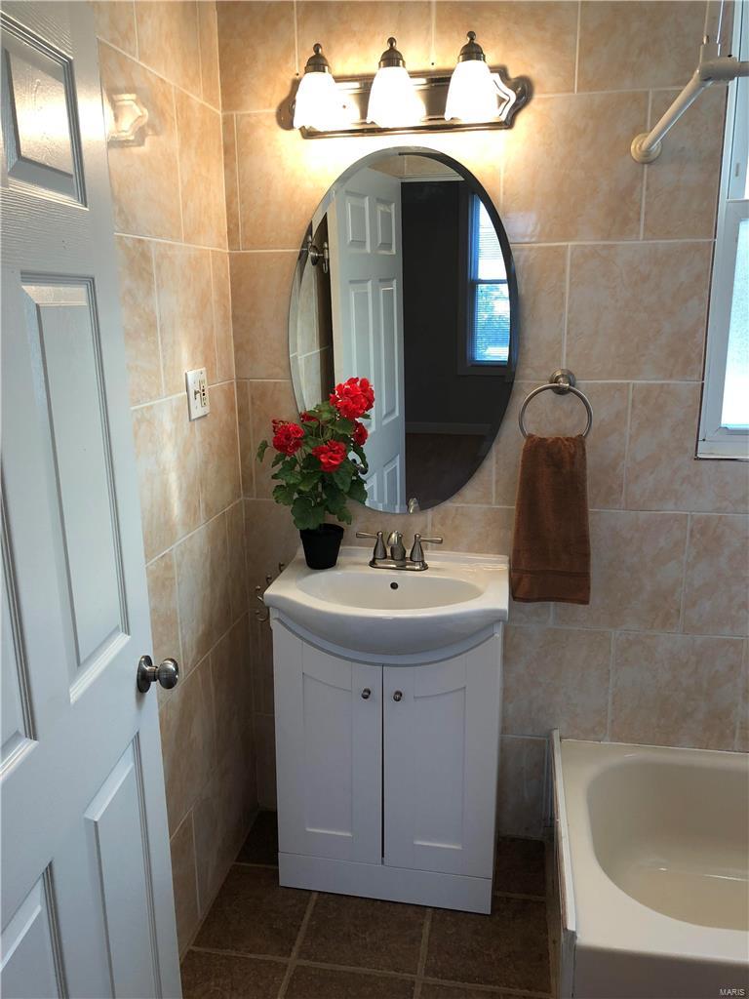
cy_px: 500
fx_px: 837
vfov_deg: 61.7
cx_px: 374
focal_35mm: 29
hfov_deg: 48.2
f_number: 1.8
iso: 25
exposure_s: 1/40
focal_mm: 3.99
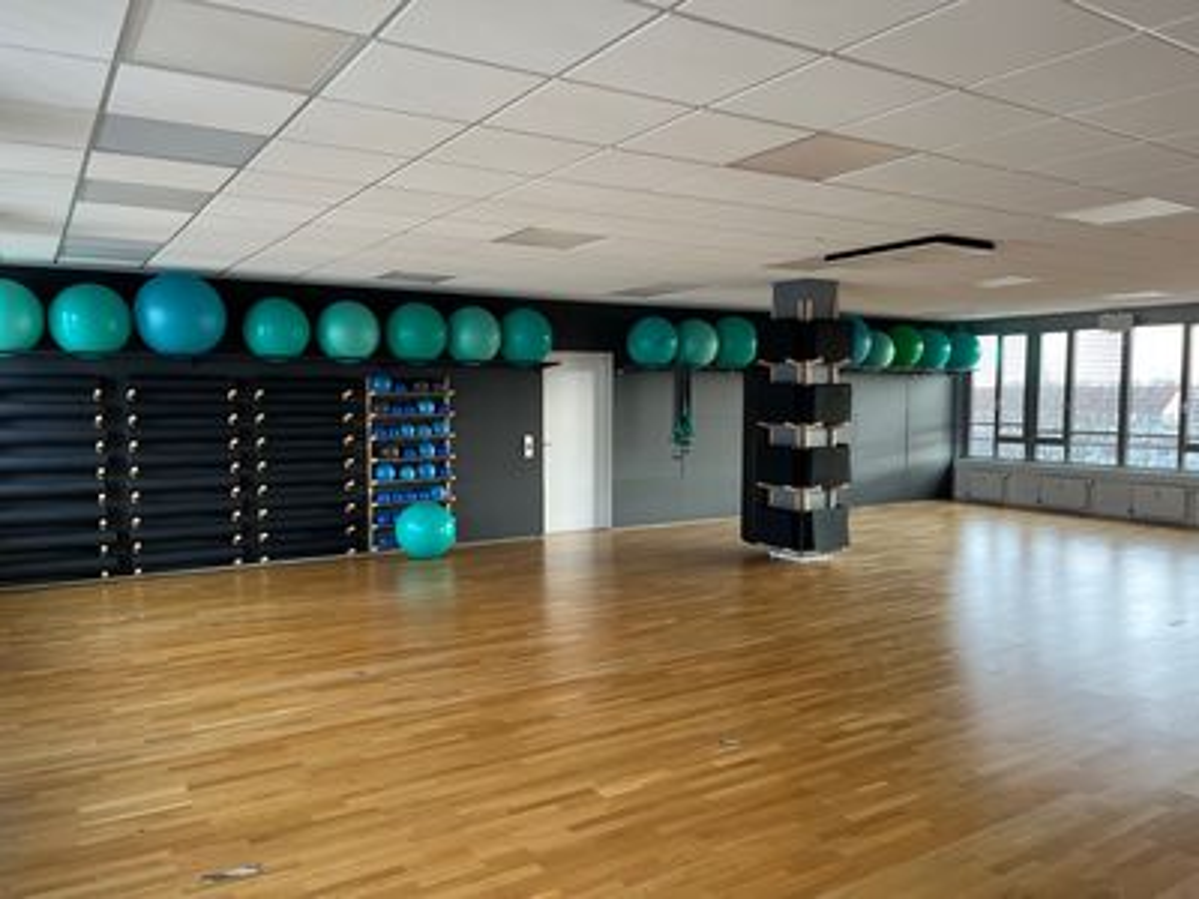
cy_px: 450
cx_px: 600
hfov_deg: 67.3
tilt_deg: -4.2
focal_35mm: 26
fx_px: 901
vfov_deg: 53.1
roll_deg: +0.4
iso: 125
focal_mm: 5.1
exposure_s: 1/121
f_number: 1.6
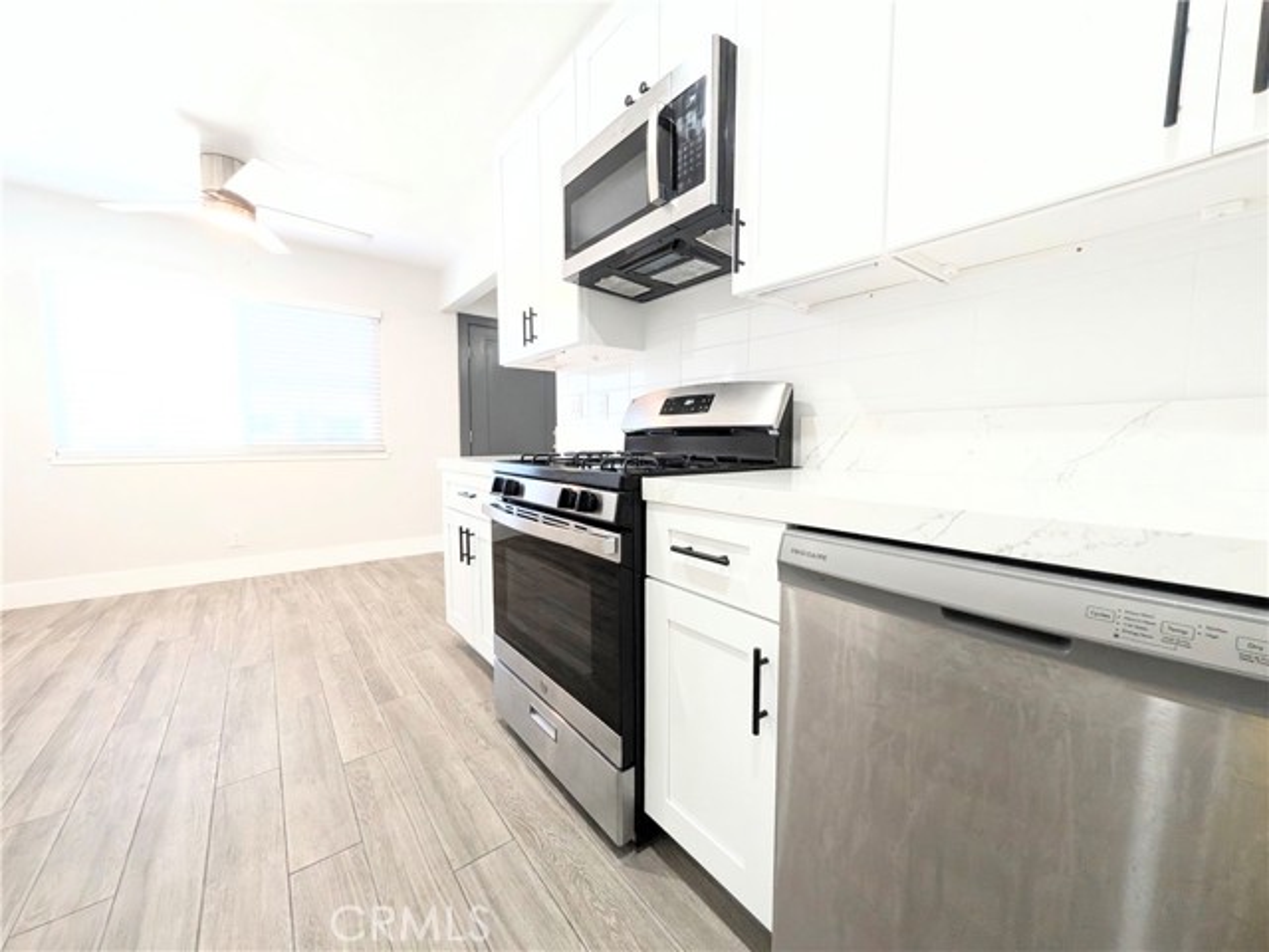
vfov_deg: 89.9
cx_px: 634
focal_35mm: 13
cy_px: 476
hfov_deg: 106.2
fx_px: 477
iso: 337
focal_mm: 1.54
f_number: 2.2
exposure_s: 1/120
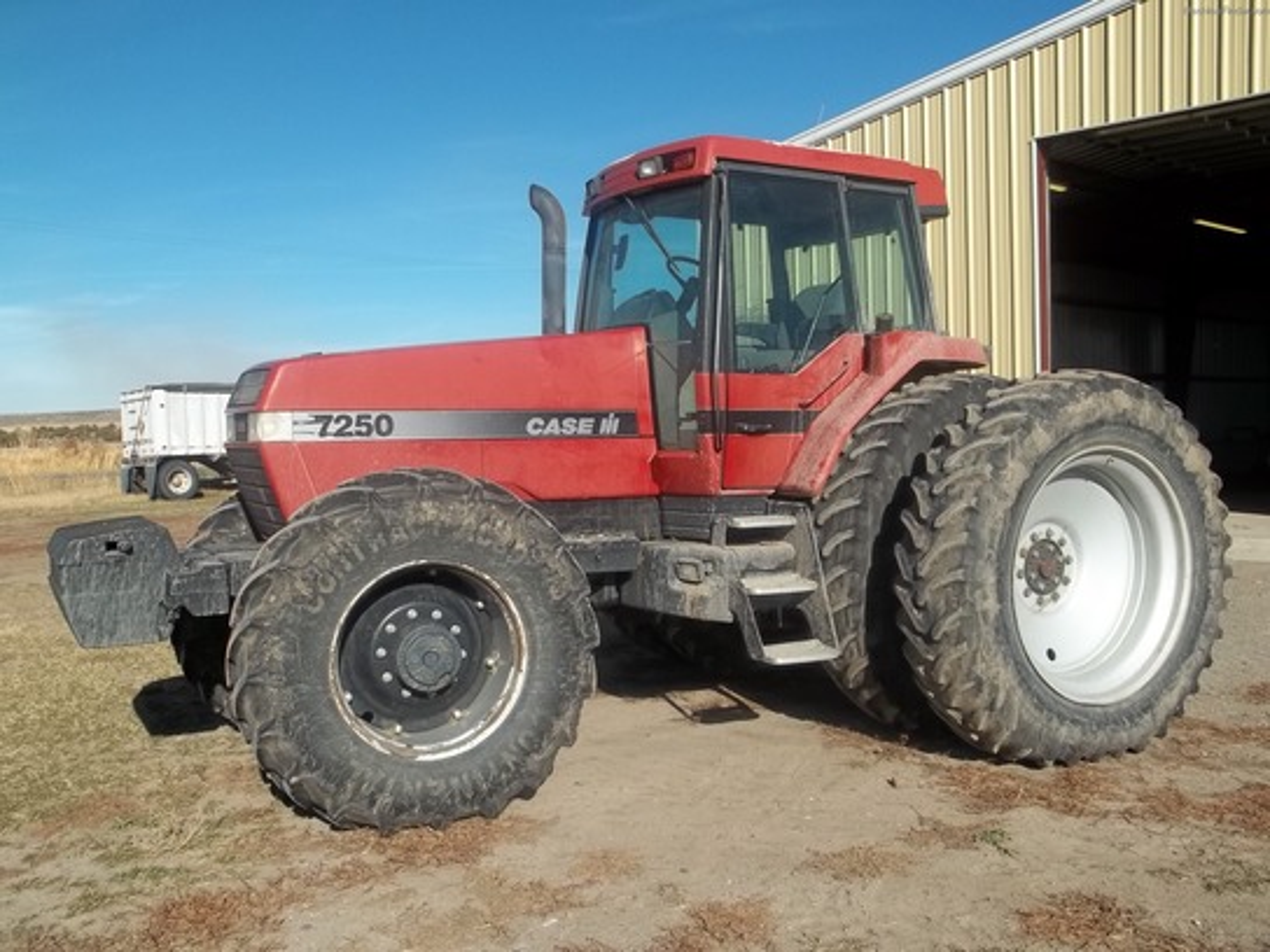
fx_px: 1211
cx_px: 635
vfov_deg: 42.9
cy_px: 476
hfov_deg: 55.4
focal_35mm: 33
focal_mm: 5.9
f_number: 8
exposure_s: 1/200
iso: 64
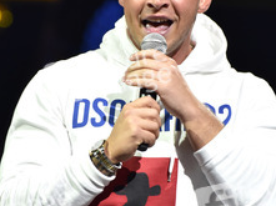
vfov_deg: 1.7
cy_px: 139
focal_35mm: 871
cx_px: 144
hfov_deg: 2.3
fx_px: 6933
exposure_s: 1/160
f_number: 5.6
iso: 1600
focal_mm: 500
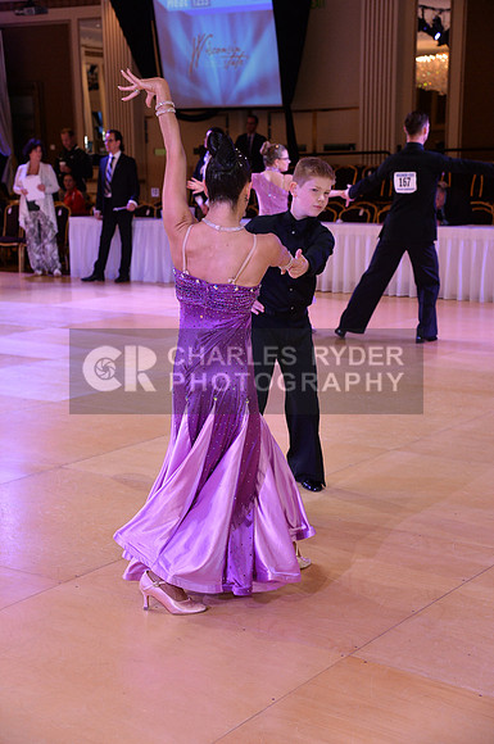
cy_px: 372
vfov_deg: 32.4
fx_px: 1280
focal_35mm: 62
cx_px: 247
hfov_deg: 21.8
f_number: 5.6
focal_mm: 62
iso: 1600
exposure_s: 1/250
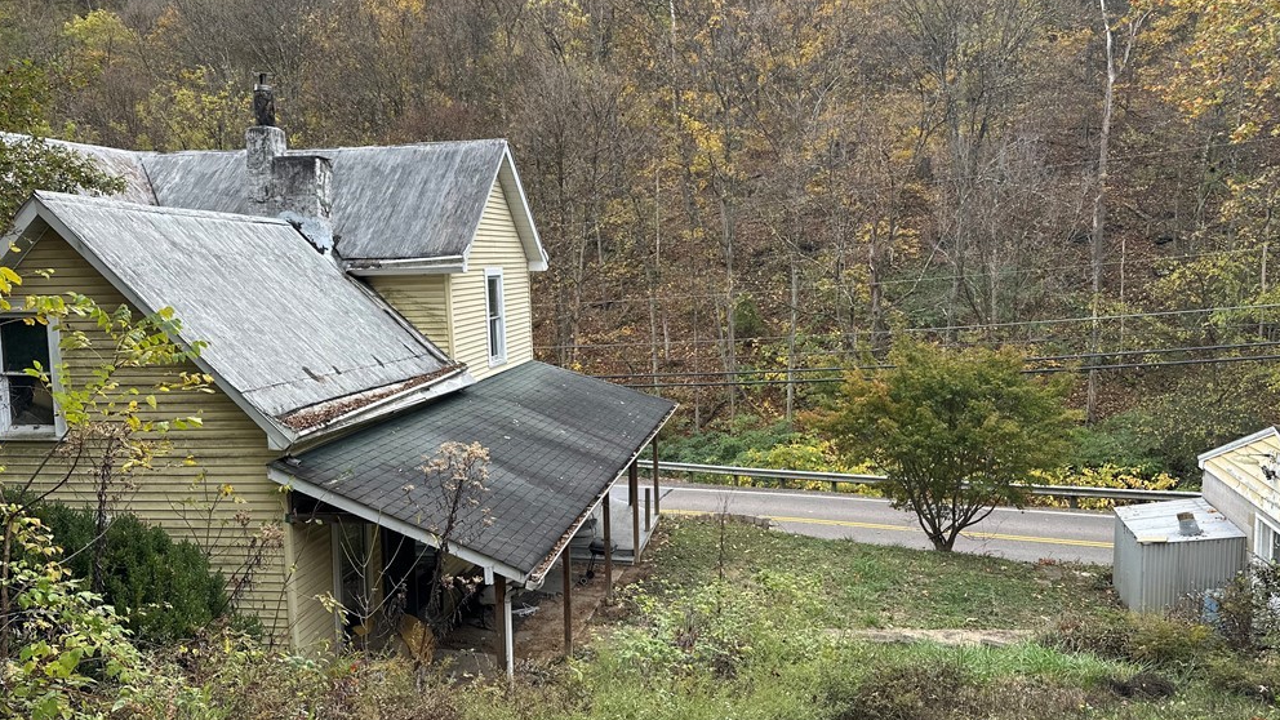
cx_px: 648
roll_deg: +0.9
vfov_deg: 42.9
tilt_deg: -4.3
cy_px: 345
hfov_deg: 69.9
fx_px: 916
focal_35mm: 27
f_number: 1.78
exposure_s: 1/659
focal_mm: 6.86
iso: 80
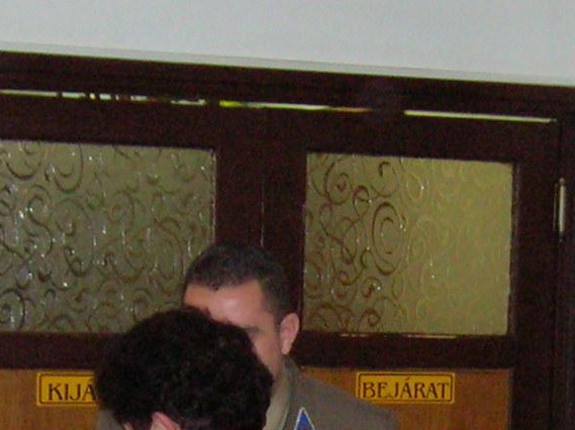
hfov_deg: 14.7
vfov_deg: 10.9
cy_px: 499
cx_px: 439
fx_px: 2223
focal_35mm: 134
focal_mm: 5.7
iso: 200
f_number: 2.9
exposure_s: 1/60.1
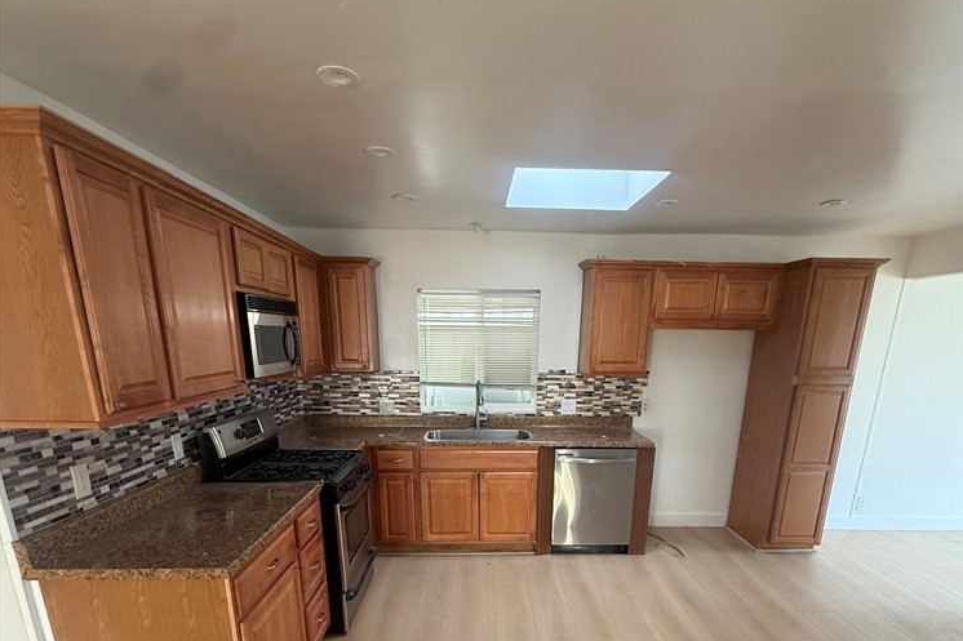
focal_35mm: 20
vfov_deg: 57.9
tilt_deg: -15.8
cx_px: 492
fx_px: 535
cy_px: 499
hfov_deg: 84.0
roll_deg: -0.7
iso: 320
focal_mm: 2.22
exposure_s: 1/99
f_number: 2.2
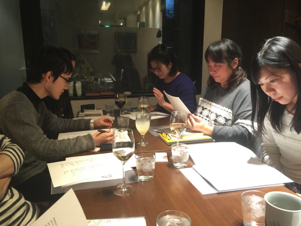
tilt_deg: -9.6
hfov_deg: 61.7
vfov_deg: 48.2
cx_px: 150
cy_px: 113
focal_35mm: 29
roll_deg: -2.0
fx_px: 252
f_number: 2.2
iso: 64
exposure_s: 1/4
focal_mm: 4.15
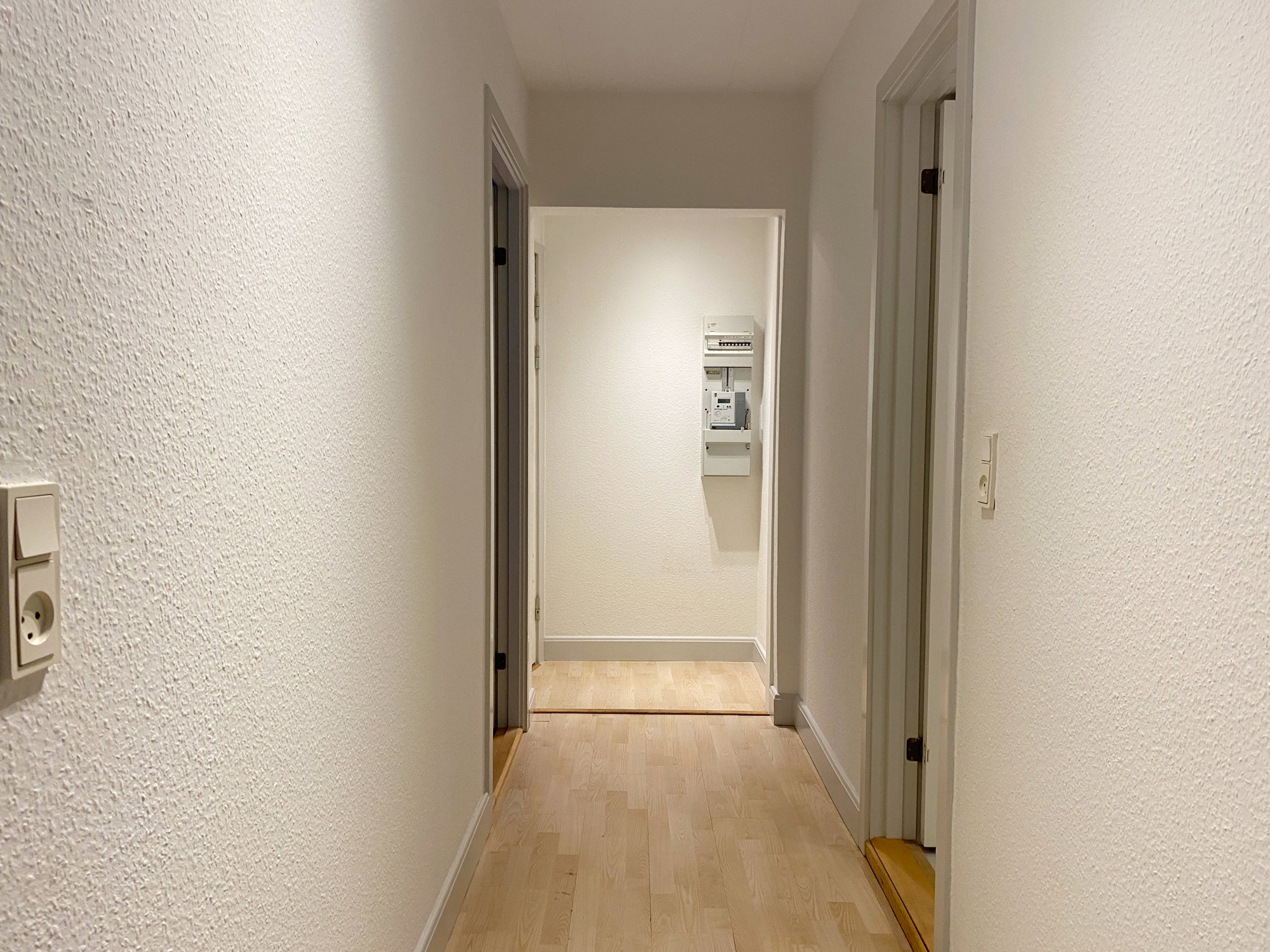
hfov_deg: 67.3
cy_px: 476
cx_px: 635
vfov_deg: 53.1
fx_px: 954
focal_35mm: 26
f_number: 1.8
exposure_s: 1/50
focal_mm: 4.25
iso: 80
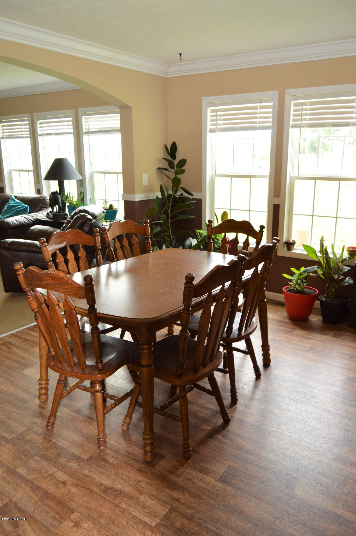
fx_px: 401
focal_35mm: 27
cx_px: 178
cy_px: 268
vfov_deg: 67.4
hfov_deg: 47.8
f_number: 4
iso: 400
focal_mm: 18
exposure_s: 1/60
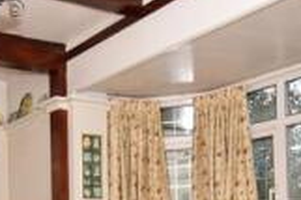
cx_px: 17
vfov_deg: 20.8
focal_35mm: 61
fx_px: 510
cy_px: 238
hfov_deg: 31.0
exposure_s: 1/200
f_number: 8
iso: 400
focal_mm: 10
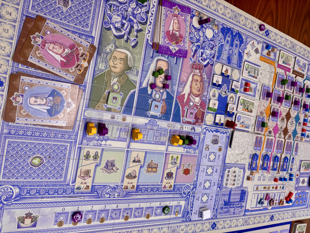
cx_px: 155
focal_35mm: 26
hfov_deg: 67.3
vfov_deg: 53.1
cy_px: 116
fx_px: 233
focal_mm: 5.96
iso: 125
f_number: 1.6
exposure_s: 1/50
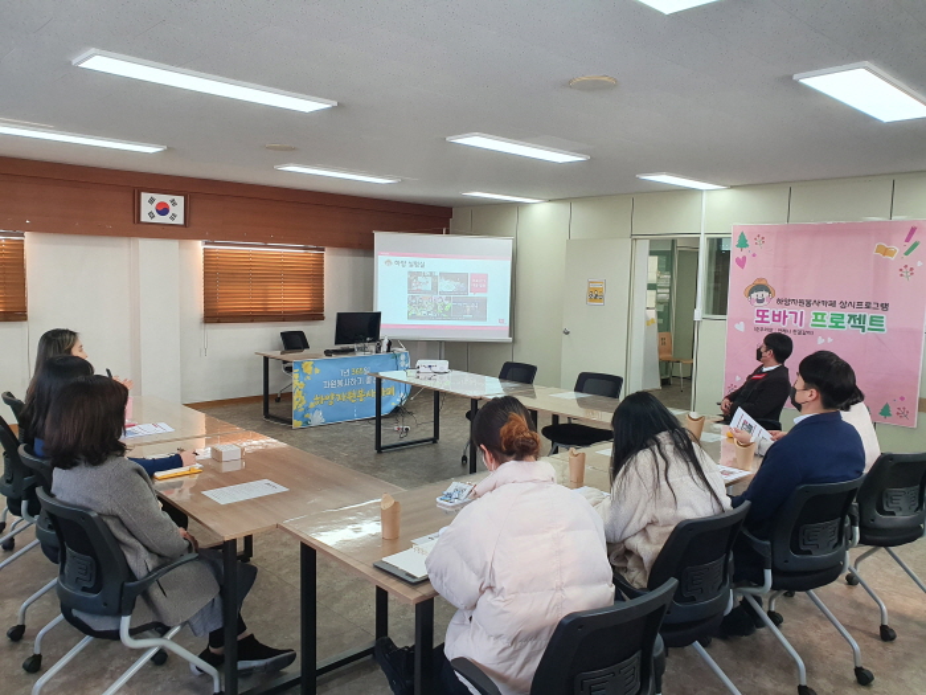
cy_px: 348
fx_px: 696
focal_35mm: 26
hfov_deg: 67.3
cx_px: 463
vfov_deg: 53.1
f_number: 2.4
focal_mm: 4.32
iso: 100
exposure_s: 1/120
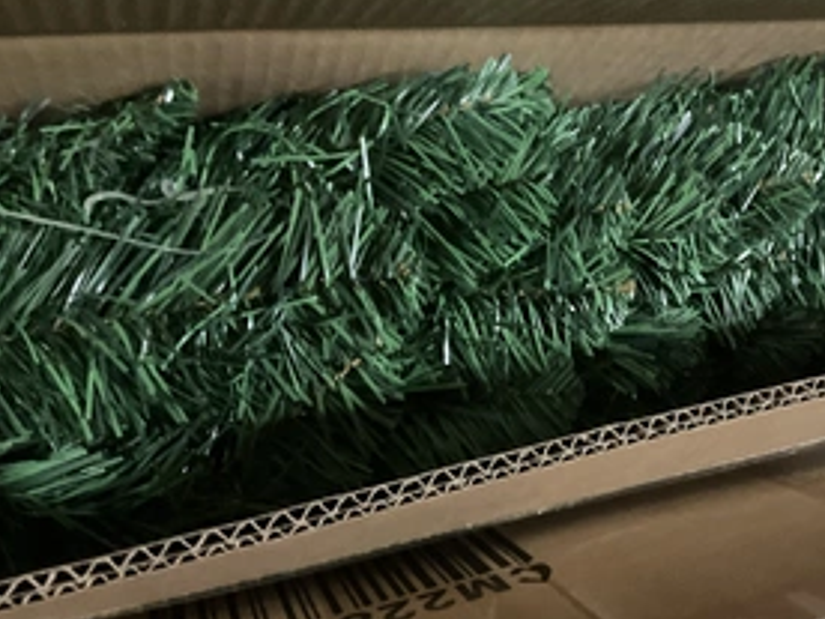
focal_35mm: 42
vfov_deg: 34.3
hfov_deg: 44.0
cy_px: 263
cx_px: 565
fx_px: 1001
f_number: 1.8
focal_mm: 3
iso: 640
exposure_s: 1/17
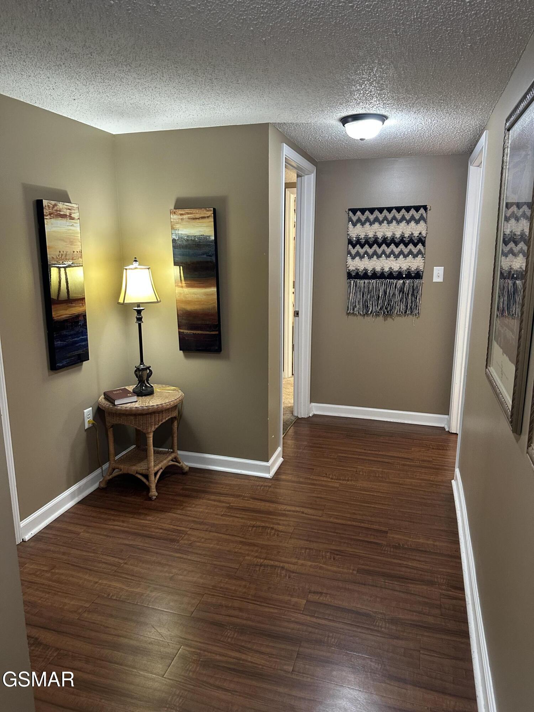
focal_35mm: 24
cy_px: 356
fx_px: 494
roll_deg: -1.4
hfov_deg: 56.8
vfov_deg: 71.6
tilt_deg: -9.7
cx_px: 267
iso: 320
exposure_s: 1/60
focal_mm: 6.86
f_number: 1.78
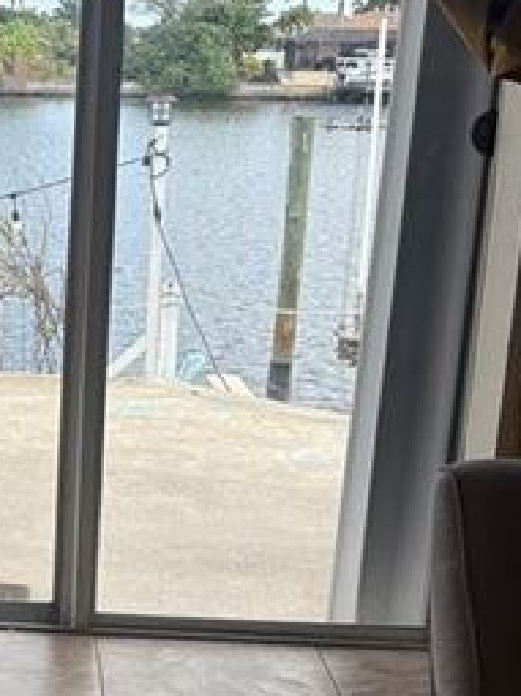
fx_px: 1366
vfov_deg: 28.6
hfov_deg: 20.4
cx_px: -76
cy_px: 389
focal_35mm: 68
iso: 50
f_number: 1.6
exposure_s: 1/773
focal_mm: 5.96
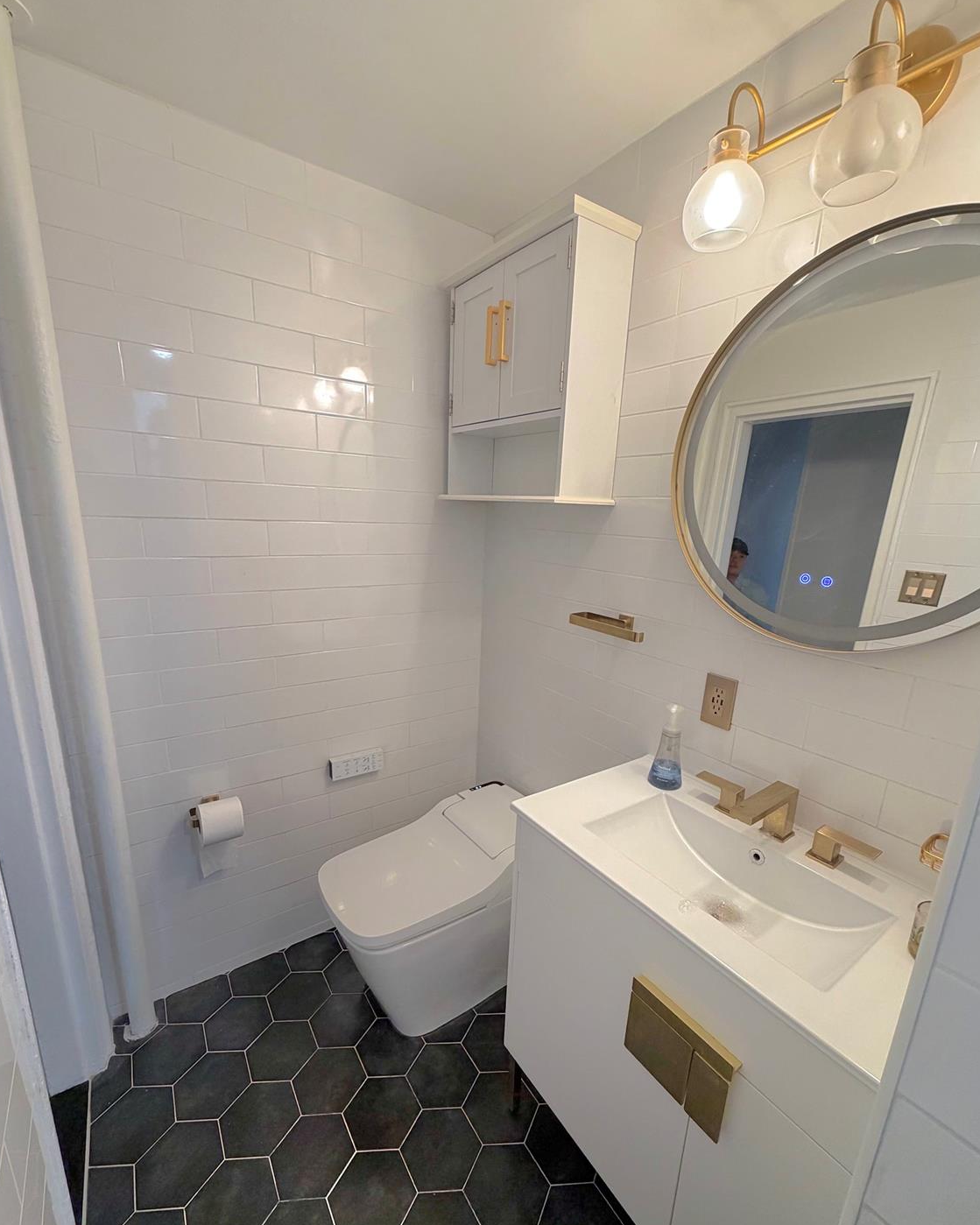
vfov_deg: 96.7
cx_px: 495
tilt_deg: -14.5
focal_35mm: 15
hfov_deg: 84.0
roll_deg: -3.0
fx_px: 544
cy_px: 654
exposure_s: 1/120
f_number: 2.2
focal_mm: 2.22
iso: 160
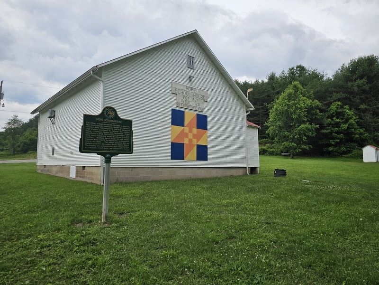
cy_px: 142
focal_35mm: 23
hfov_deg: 73.9
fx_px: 252
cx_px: 190
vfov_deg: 58.9
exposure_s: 1/1160
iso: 20
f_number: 1.7
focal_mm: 6.3
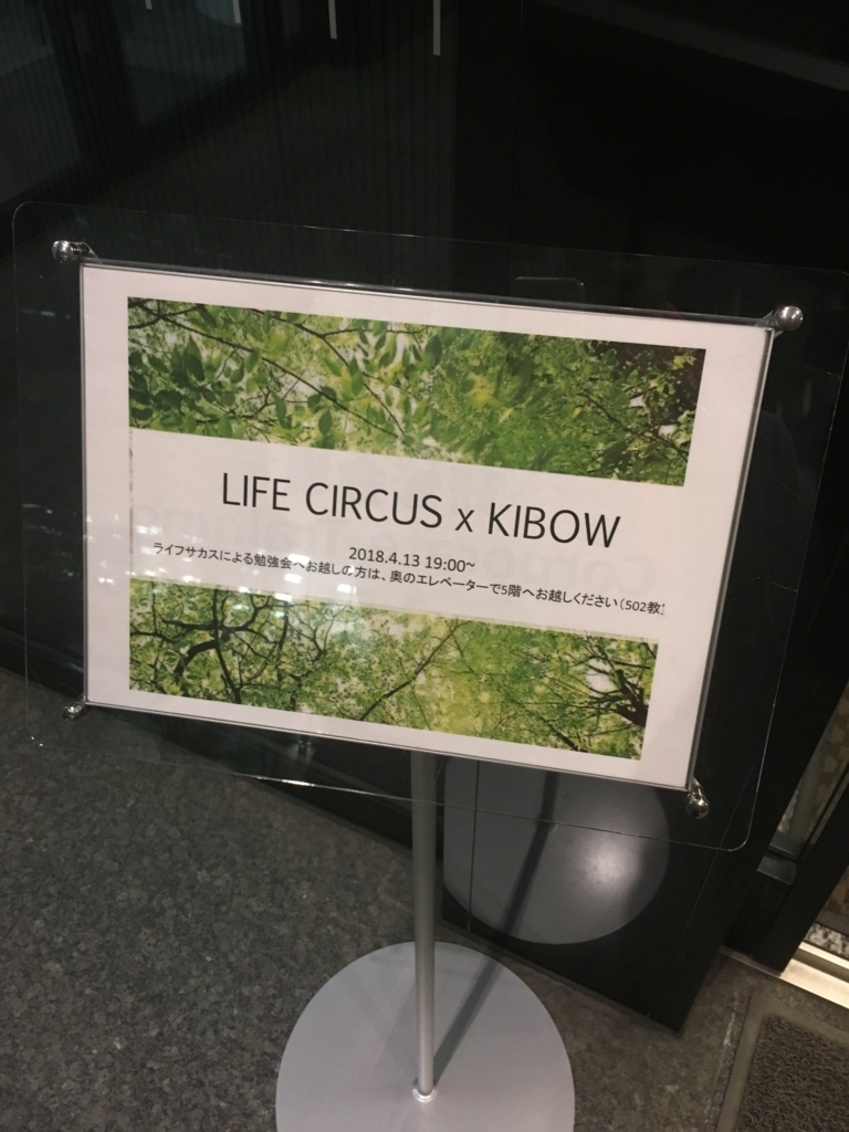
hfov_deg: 48.2
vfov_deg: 61.7
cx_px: 424
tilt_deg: -44.4
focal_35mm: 29
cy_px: 566
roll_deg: +0.8
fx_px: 948
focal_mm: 4.15
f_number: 2.2
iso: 125
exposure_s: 1/30
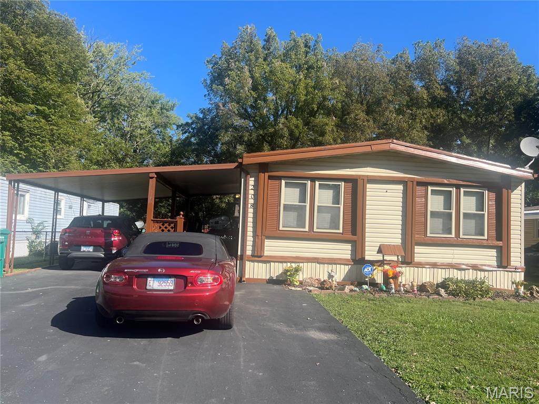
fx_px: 405
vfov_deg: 53.1
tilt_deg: +6.8
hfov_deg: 67.3
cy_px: 202
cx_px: 270
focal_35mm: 26
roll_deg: -1.8
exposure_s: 1/2762
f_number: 1.5
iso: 50
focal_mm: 5.7
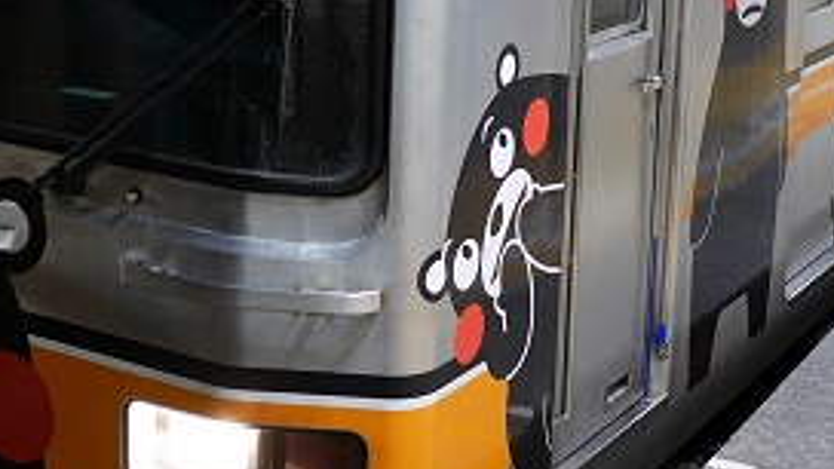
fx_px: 1703
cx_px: 432
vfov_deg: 15.5
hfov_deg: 27.5
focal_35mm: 77
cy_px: 43
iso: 320
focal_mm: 15
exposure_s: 1/60
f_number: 1.7
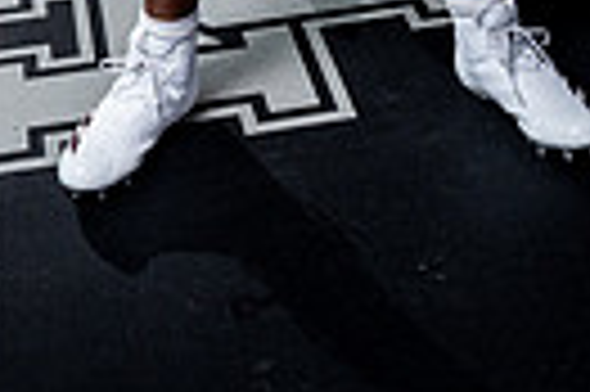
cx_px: 257
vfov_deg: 11.6
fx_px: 1522
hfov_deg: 21.9
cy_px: -604
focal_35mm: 93
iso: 640
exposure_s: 1/250
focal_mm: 27
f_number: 9
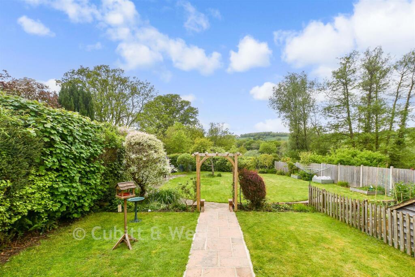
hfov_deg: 100.4
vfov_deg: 77.3
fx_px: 173
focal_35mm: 15
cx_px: 208
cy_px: 138
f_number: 8
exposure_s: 1/100
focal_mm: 10
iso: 160
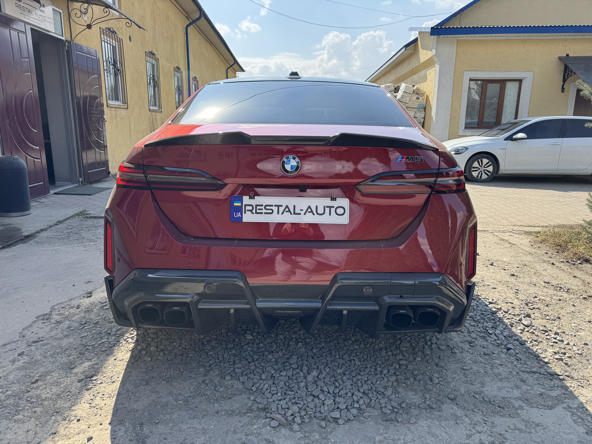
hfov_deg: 71.6
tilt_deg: -12.1
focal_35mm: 24
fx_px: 410
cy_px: 222
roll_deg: -0.8
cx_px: 296
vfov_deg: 56.8
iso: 80
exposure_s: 1/1980
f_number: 1.78
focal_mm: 6.76
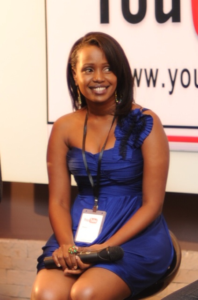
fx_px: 414
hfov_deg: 26.9
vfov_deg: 39.7
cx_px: 99
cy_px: 150
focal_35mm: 50
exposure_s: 1/60
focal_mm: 50
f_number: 1.4
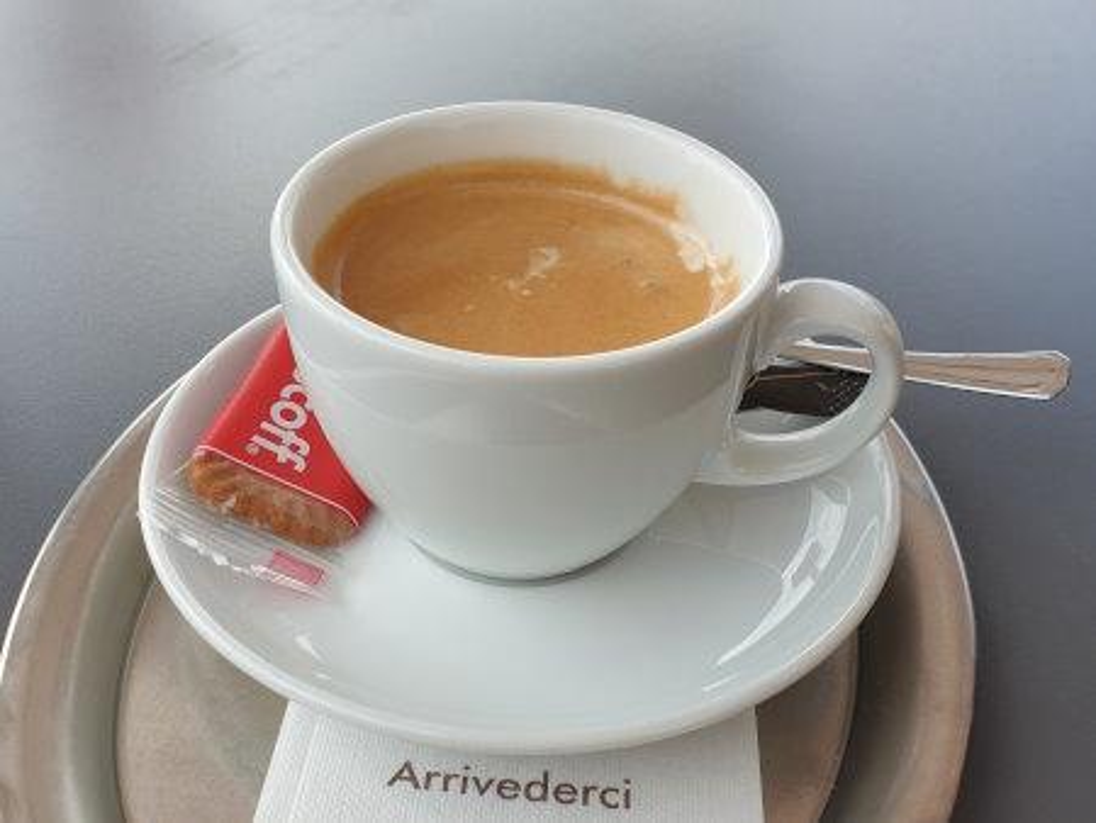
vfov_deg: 53.1
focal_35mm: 26
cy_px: 412
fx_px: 824
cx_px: 548
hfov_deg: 67.3
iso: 50
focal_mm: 4.3
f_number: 2.4
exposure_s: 1/586
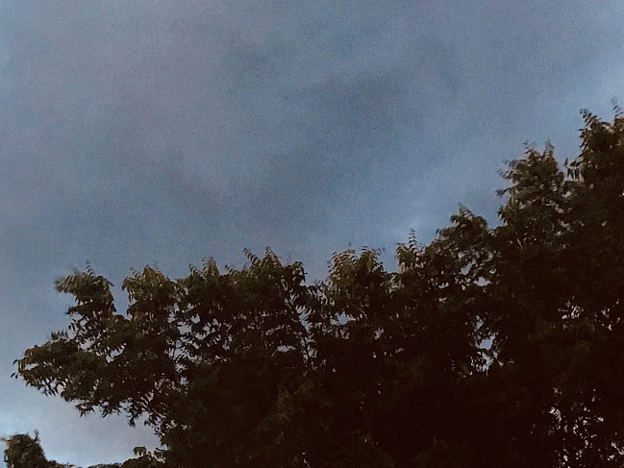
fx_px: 1244
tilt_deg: +34.7
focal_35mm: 69
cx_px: 172
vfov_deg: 21.0
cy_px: 395
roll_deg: -0.7
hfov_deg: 27.8
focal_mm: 3.99
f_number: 1.8
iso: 100
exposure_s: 1/5
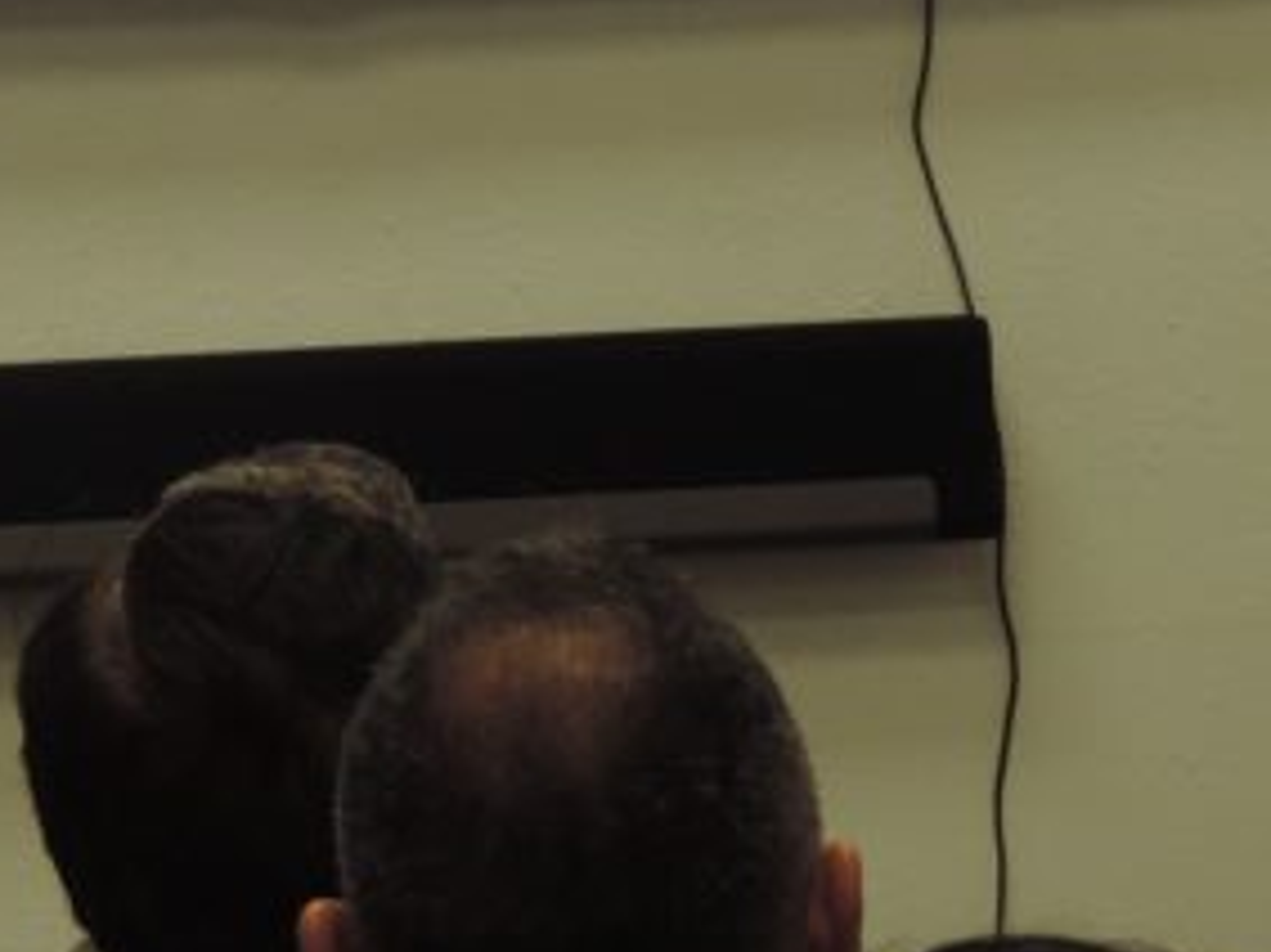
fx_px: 15451
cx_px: 737
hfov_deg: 4.7
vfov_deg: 3.5
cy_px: -144
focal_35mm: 421
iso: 400
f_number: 4.4
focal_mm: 27.6
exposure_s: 1/60
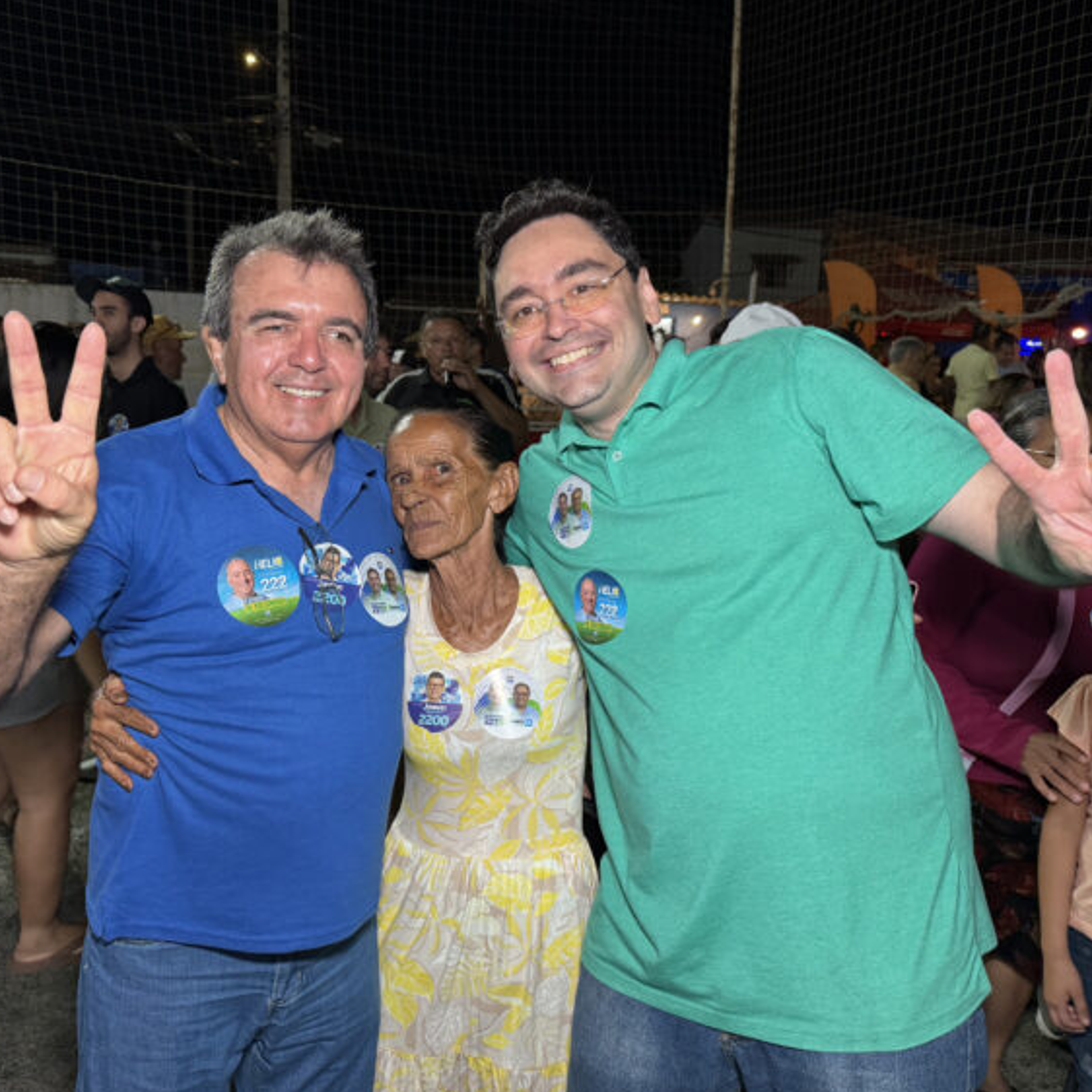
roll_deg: -1.2
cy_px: 544
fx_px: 1035
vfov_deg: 55.6
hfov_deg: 55.6
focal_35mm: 29
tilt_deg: -8.3
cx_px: 503
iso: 200
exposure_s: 1/60
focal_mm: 6.76
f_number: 1.78
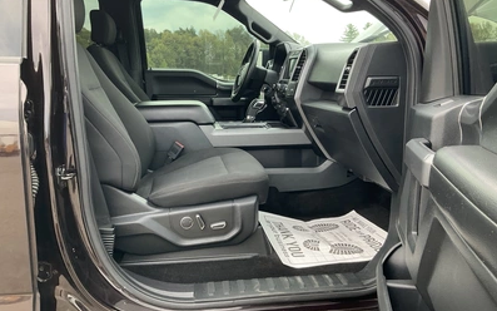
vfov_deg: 40.5
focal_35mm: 31
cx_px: 249
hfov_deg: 61.2
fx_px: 420
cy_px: 130
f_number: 1.8
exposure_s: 1/122
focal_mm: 3
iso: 32
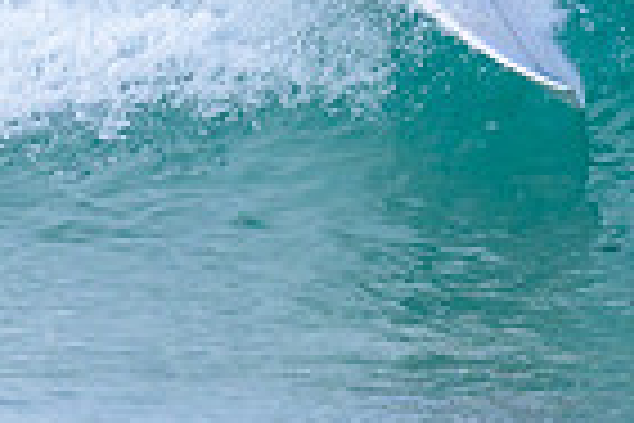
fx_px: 79526
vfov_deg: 0.3
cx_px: 1095
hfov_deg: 0.5
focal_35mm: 4516
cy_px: -299
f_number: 6.3
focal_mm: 800
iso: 560
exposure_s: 1/2000
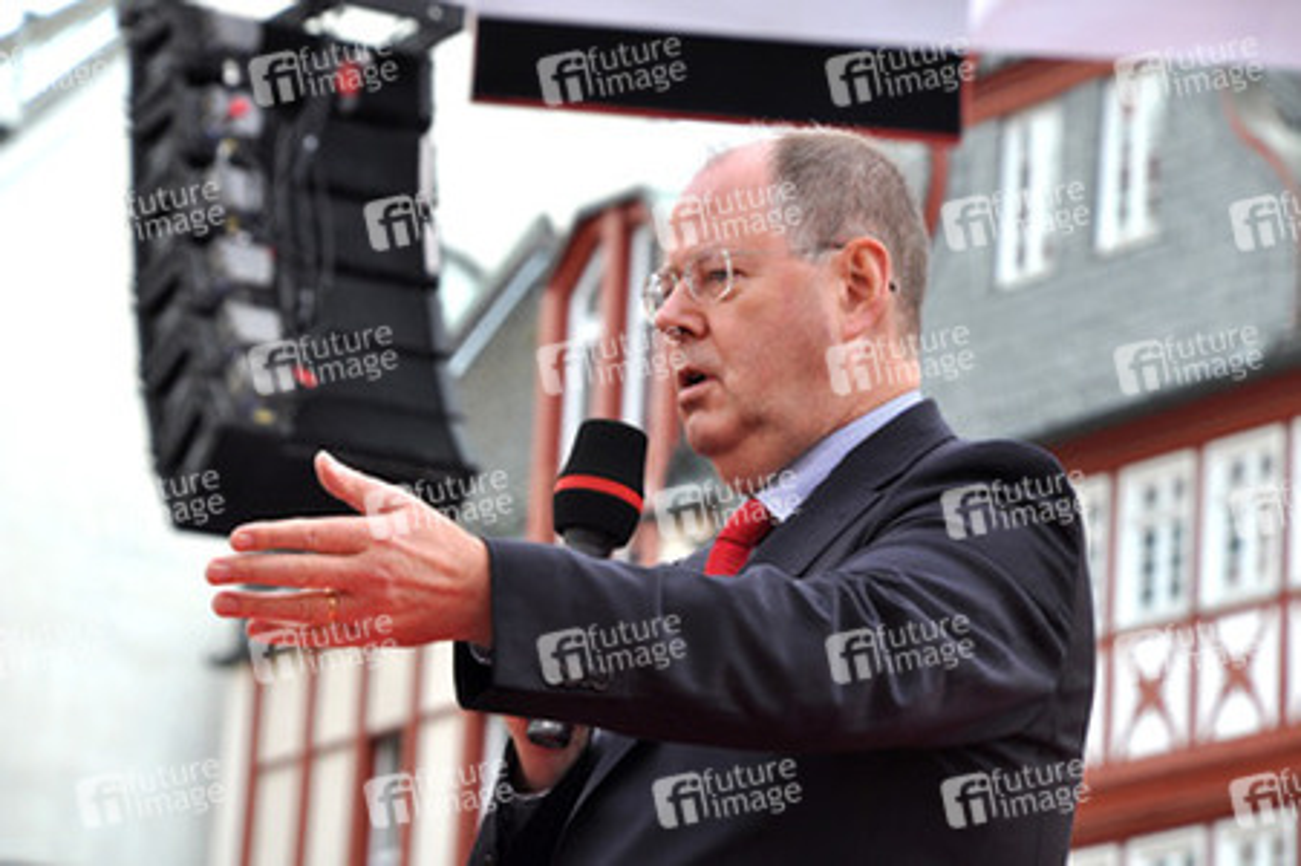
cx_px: 650
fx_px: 6500
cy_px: 433
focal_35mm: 180
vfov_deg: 7.6
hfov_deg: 11.4
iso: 400
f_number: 8
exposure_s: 1/160
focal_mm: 120
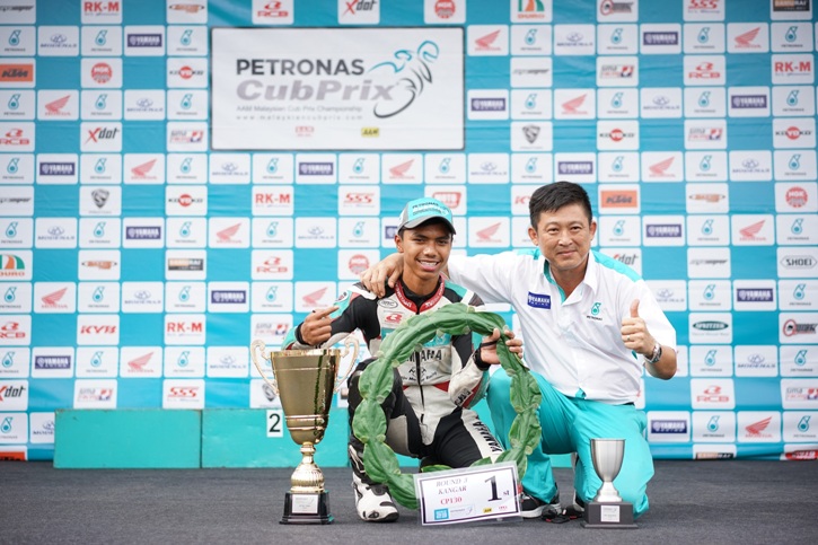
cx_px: 409
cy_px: 272
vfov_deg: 24.6
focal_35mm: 55
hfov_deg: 36.3
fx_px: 1249
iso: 200
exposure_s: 1/1250
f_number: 2.5
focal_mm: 55
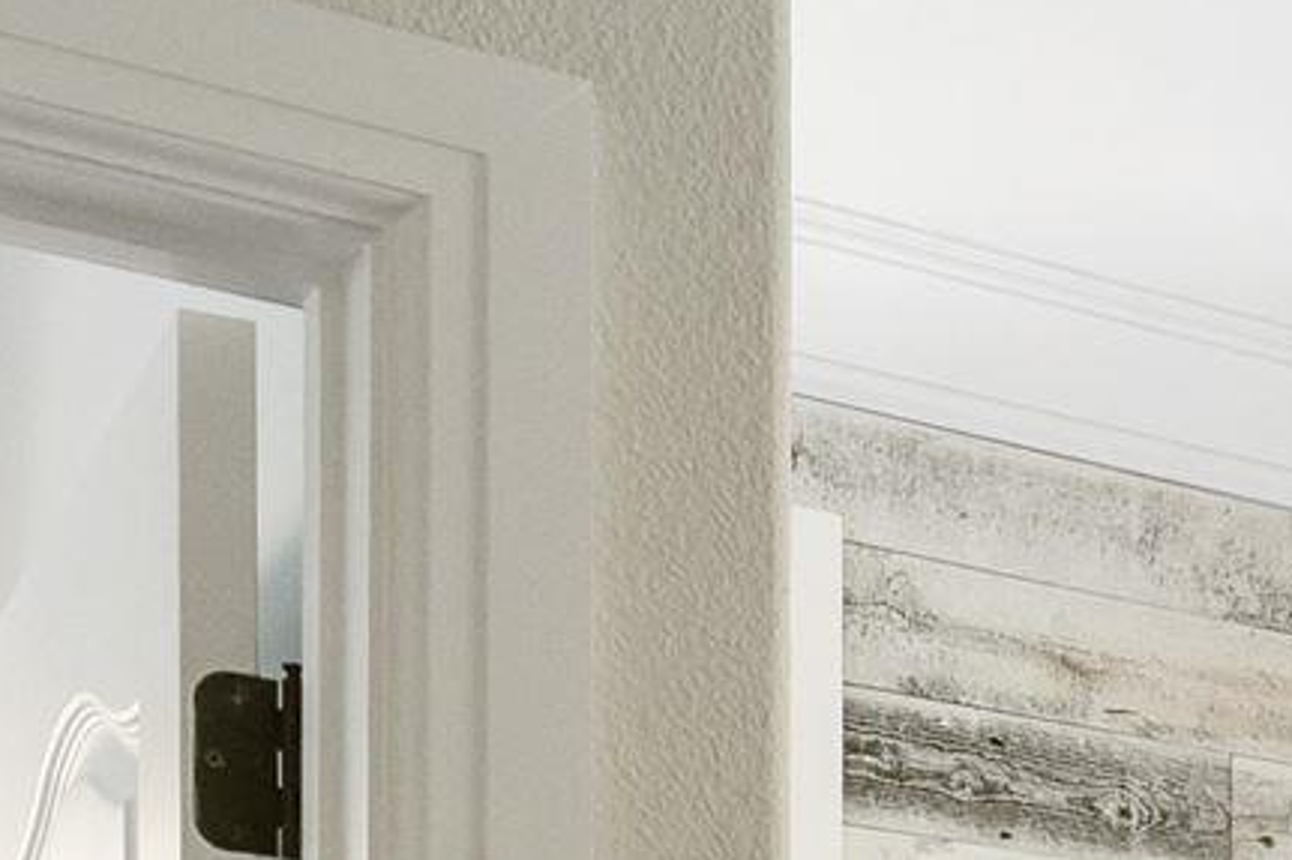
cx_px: 2173
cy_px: 1906
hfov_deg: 16.6
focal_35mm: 107
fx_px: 3838
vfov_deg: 11.2
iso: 320
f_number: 6.3
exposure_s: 1/30
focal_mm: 15
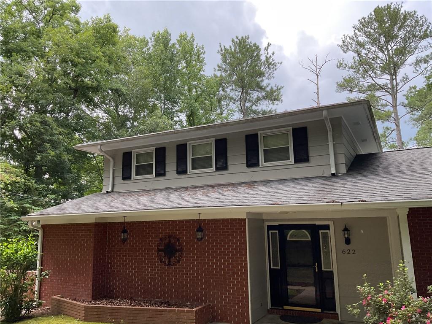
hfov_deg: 61.7
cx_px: 216
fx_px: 362
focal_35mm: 29
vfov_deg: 48.2
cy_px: 162
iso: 16
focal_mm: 3
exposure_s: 1/259
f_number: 1.8
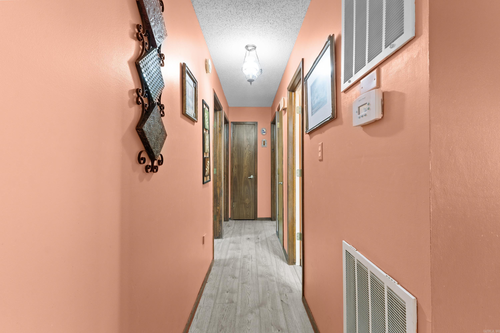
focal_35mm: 15
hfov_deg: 100.4
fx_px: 208
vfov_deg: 77.3
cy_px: 166
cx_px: 250
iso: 400
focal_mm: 10
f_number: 10
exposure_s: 4
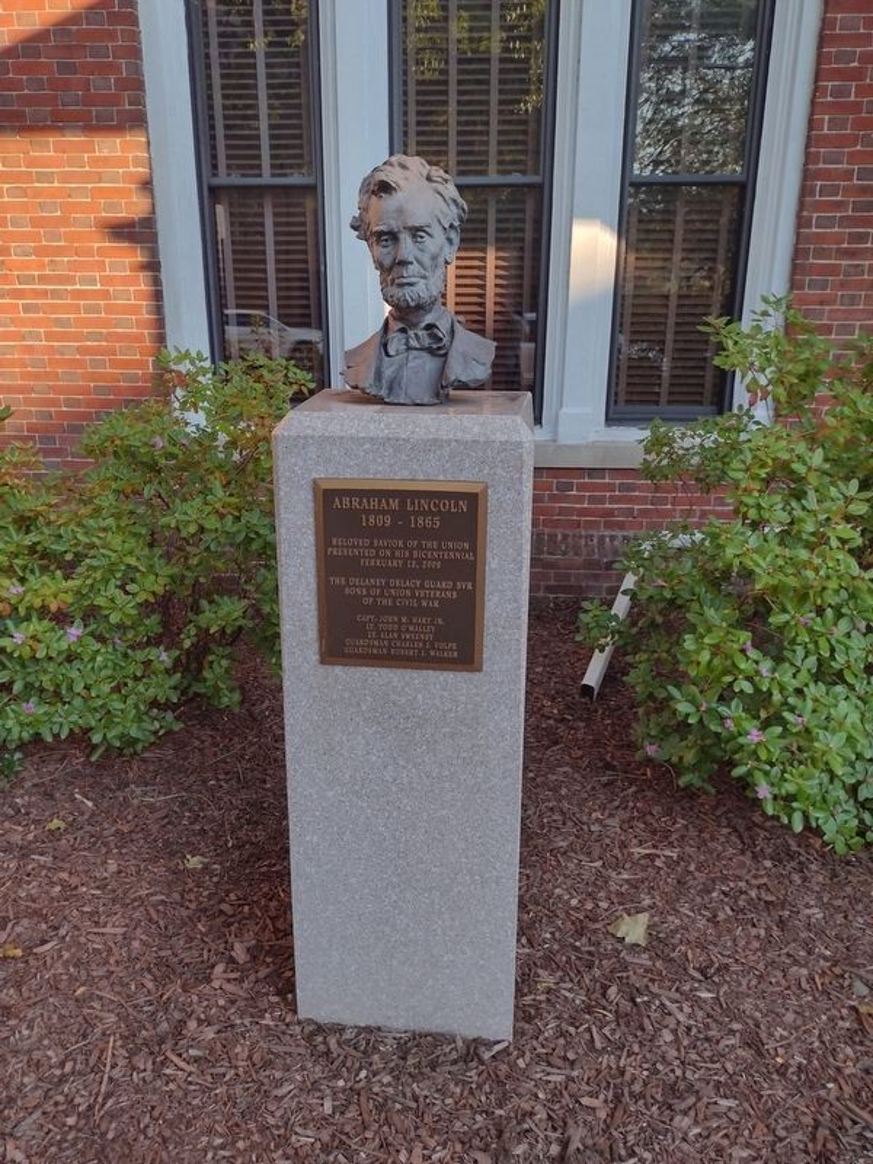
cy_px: 582
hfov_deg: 51.4
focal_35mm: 27
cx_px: 436
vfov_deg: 65.3
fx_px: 908
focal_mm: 4.71
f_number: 1.7
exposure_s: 1/432
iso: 100
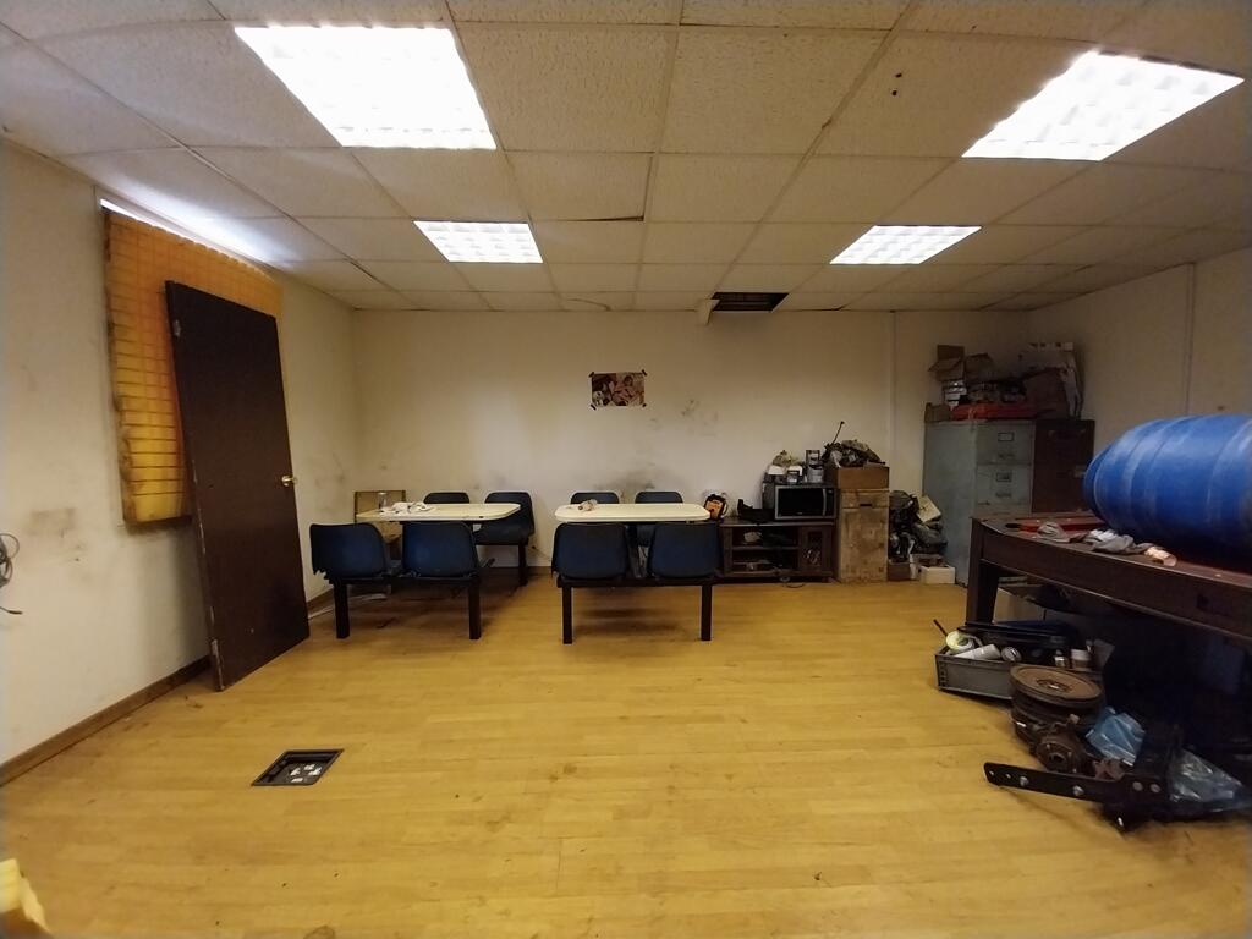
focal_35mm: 13
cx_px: 626
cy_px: 470
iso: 320
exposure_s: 1/25
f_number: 2.2
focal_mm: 1.13
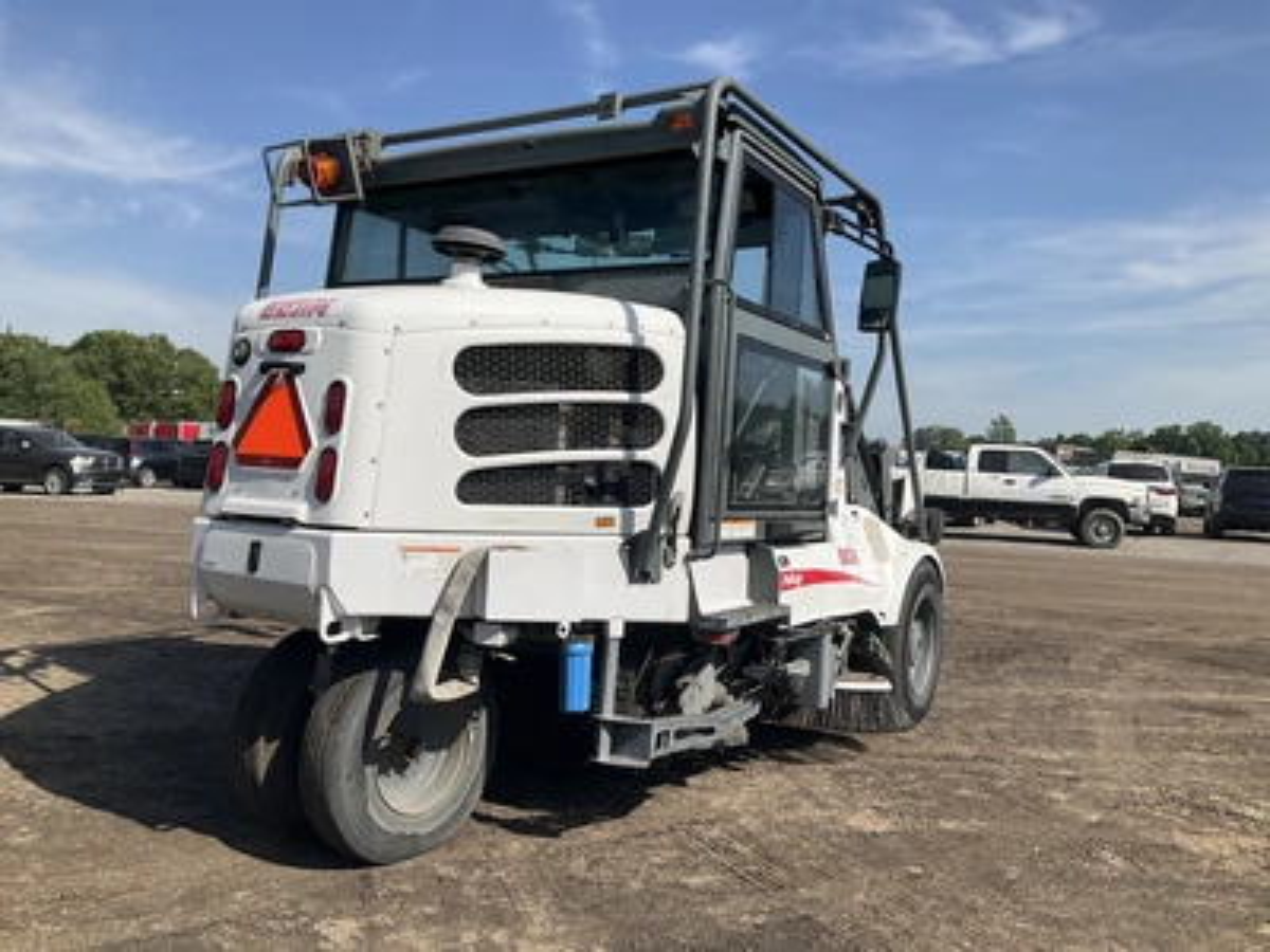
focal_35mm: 29
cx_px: 635
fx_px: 1064
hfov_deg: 61.7
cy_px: 476
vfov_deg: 48.2
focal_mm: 3
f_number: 1.8
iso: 25
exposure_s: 1/2801
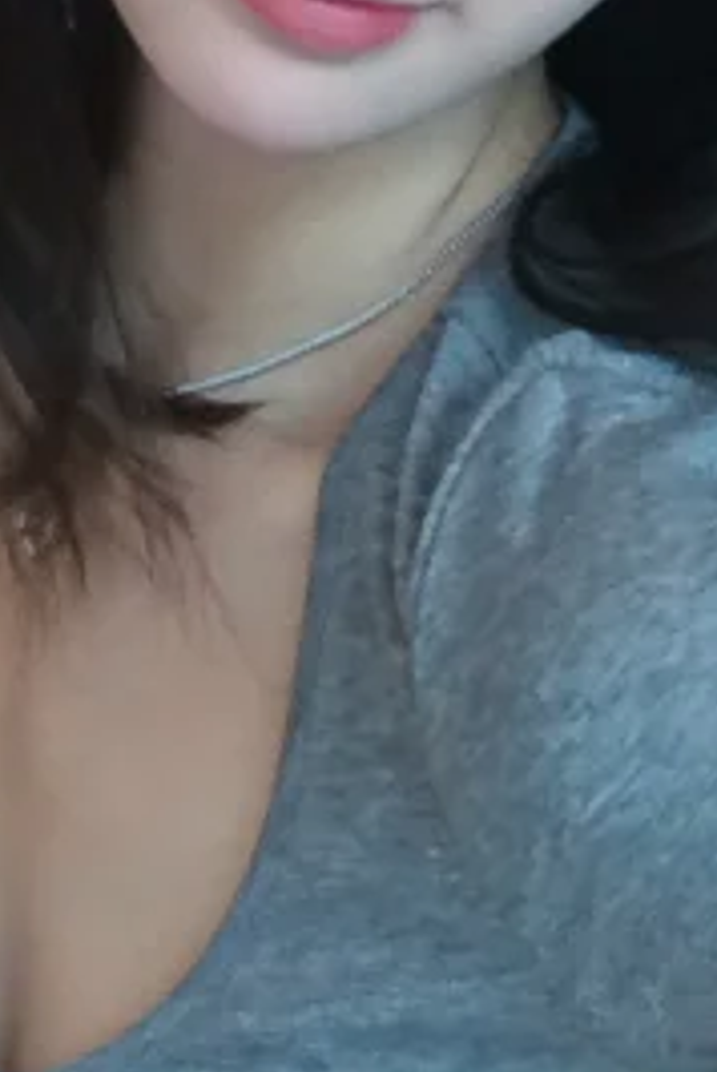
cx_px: 447
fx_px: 4857
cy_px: 576
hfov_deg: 8.4
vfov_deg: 12.6
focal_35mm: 163
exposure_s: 1/33
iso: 100
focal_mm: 4.15
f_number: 2.2
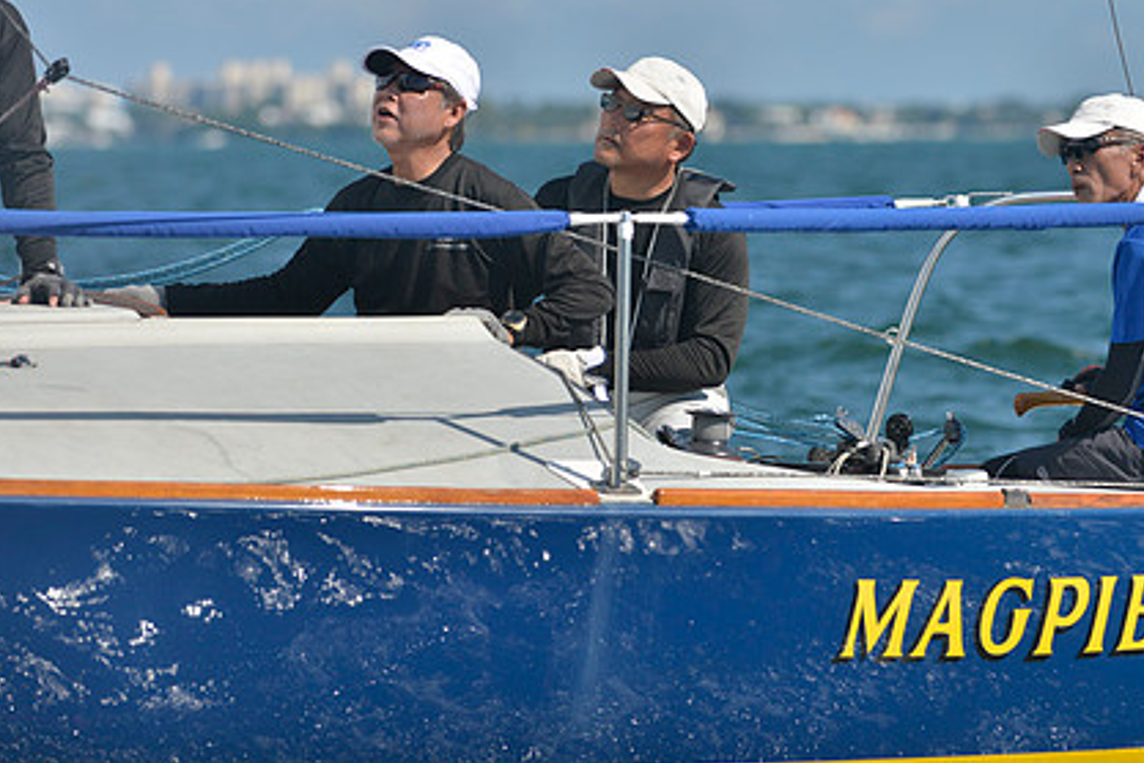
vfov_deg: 4.9
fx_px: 8834
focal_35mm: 278
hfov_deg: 7.4
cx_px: 645
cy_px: 339
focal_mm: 200
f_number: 4.5
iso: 200
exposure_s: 1/2000
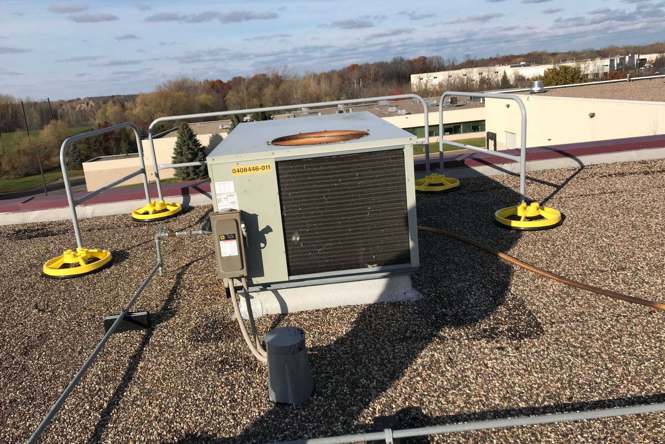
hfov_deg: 61.9
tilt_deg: -13.0
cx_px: 328
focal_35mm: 30
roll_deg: +5.7
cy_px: 216
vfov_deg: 43.6
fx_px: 554
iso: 20
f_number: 1.8
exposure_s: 1/2591
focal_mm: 3.99
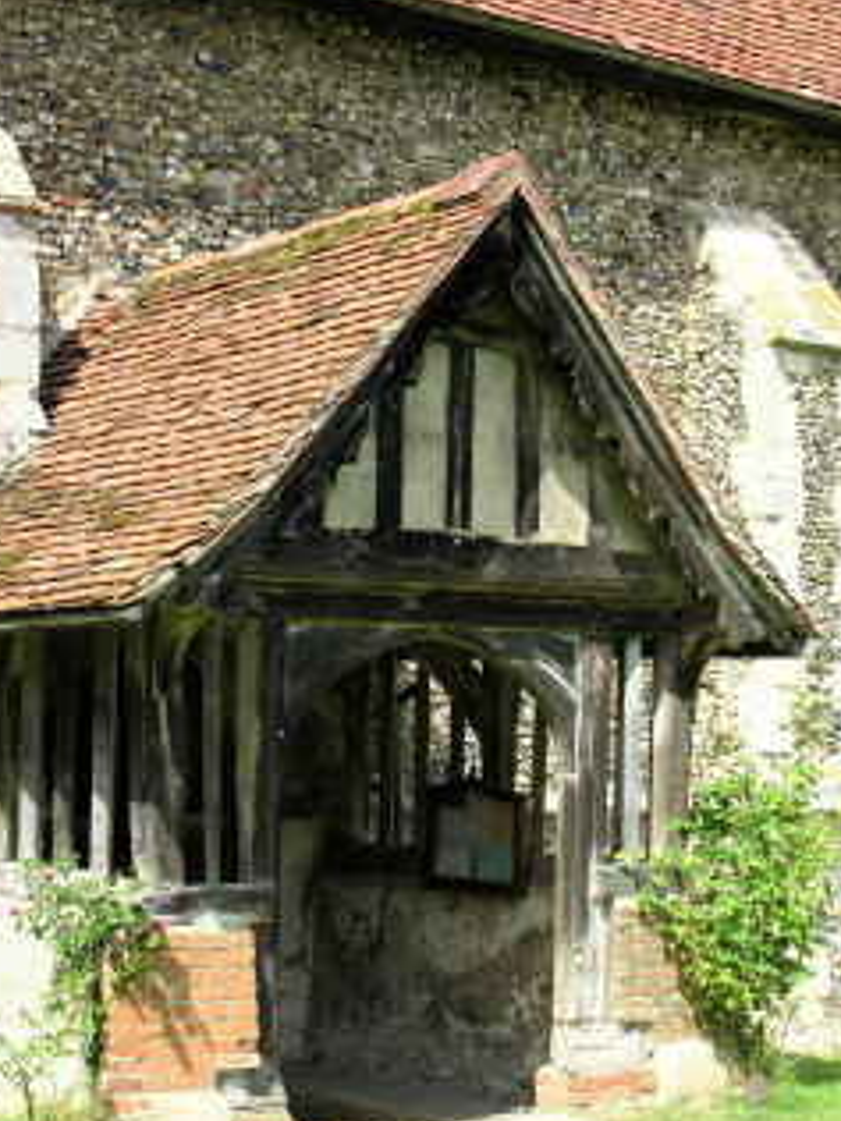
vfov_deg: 28.9
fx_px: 2170
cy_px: 624
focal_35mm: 67
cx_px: 328
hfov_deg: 21.9
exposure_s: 1/160
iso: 50
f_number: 5.3
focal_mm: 11.8
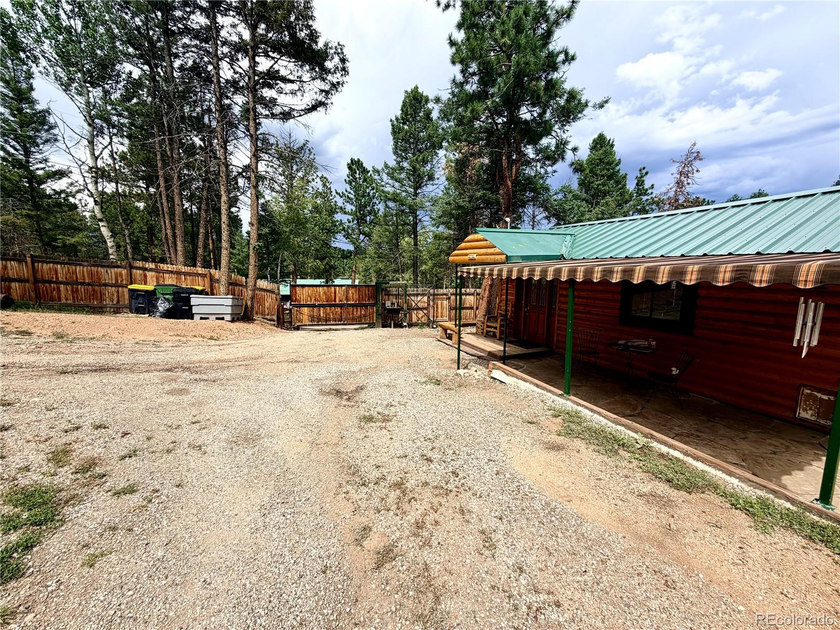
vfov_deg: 85.7
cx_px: 420
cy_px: 315
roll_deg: +0.3
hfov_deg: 102.1
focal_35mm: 14
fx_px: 340
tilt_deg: -5.0
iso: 32
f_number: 2.2
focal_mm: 2.22
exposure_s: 1/770
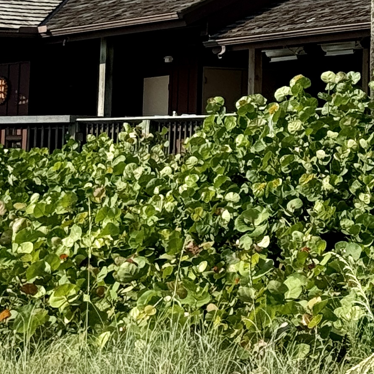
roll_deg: +0.2
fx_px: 2371
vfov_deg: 8.8
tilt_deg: +8.6
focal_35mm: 194
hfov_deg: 8.6
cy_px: -177
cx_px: 710
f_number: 1.78
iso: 64
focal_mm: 6.76
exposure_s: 1/5376
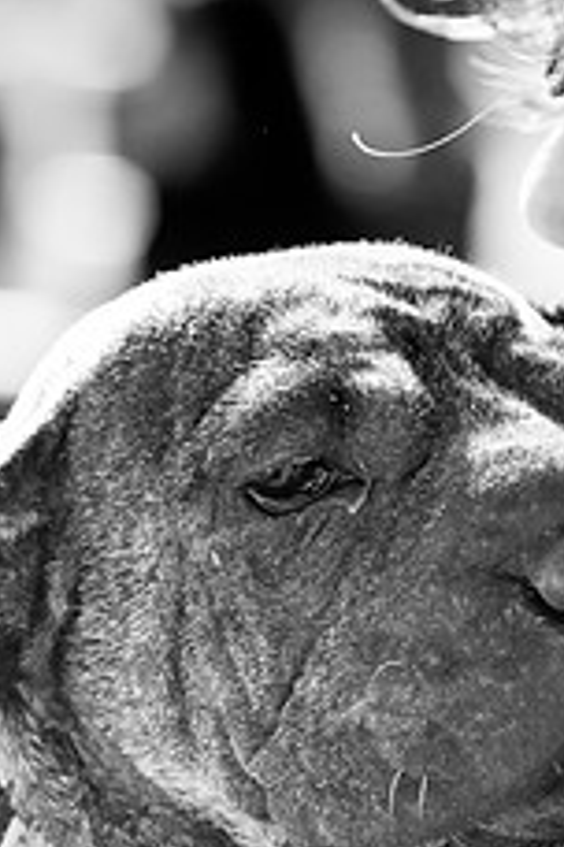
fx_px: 8342
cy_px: 587
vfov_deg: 5.8
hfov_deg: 3.9
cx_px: 295
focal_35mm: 355
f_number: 6.3
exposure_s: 1/400
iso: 400
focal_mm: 120
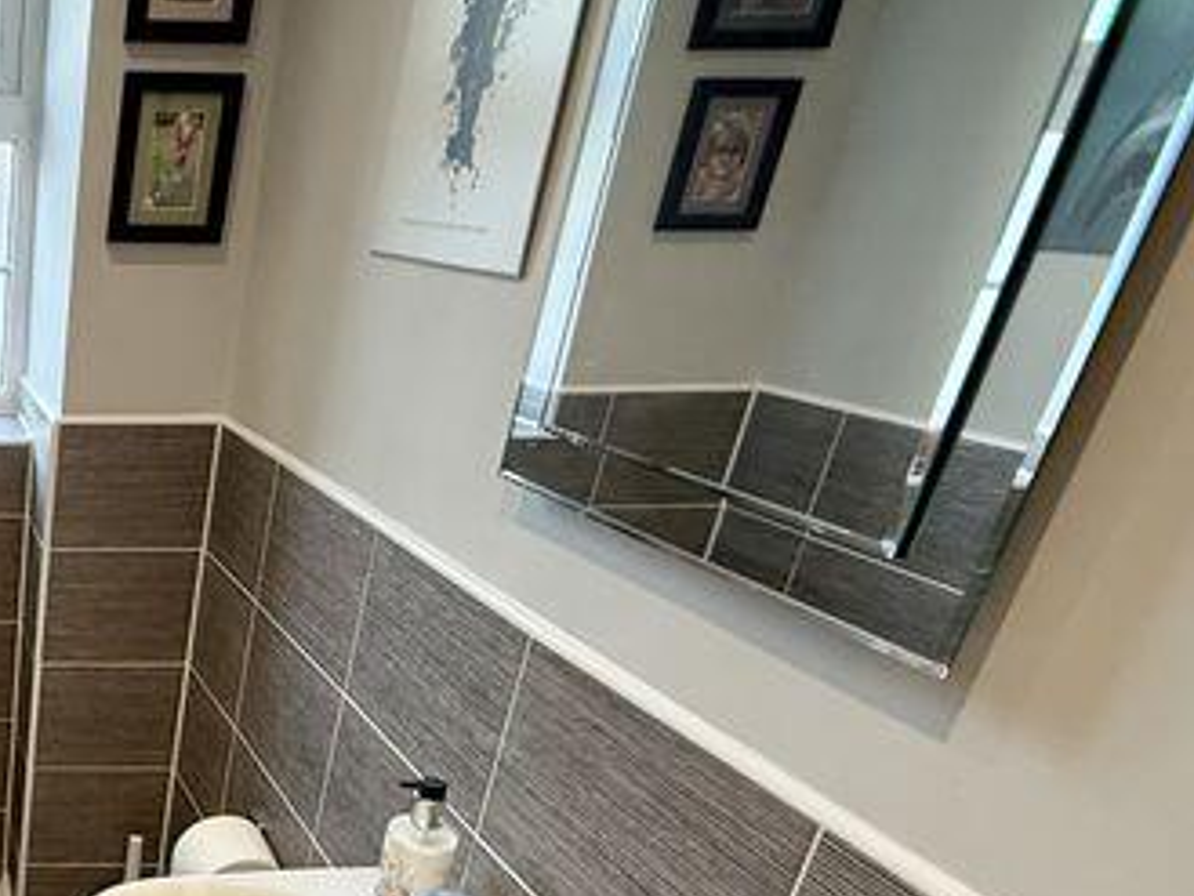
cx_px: -138
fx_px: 1173
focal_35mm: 34
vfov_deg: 40.0
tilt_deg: -26.0
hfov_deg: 41.9
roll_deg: +0.1
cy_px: 729
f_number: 2.2
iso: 320
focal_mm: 2.22
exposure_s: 1/100
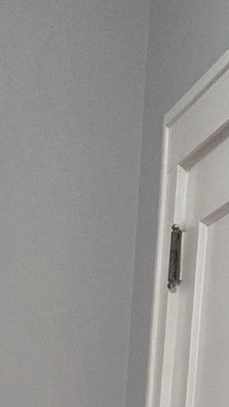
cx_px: -235
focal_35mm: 128
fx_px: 1380
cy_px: 727
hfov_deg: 8.9
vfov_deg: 14.7
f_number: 1.8
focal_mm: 5.4
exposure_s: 1/120
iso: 500
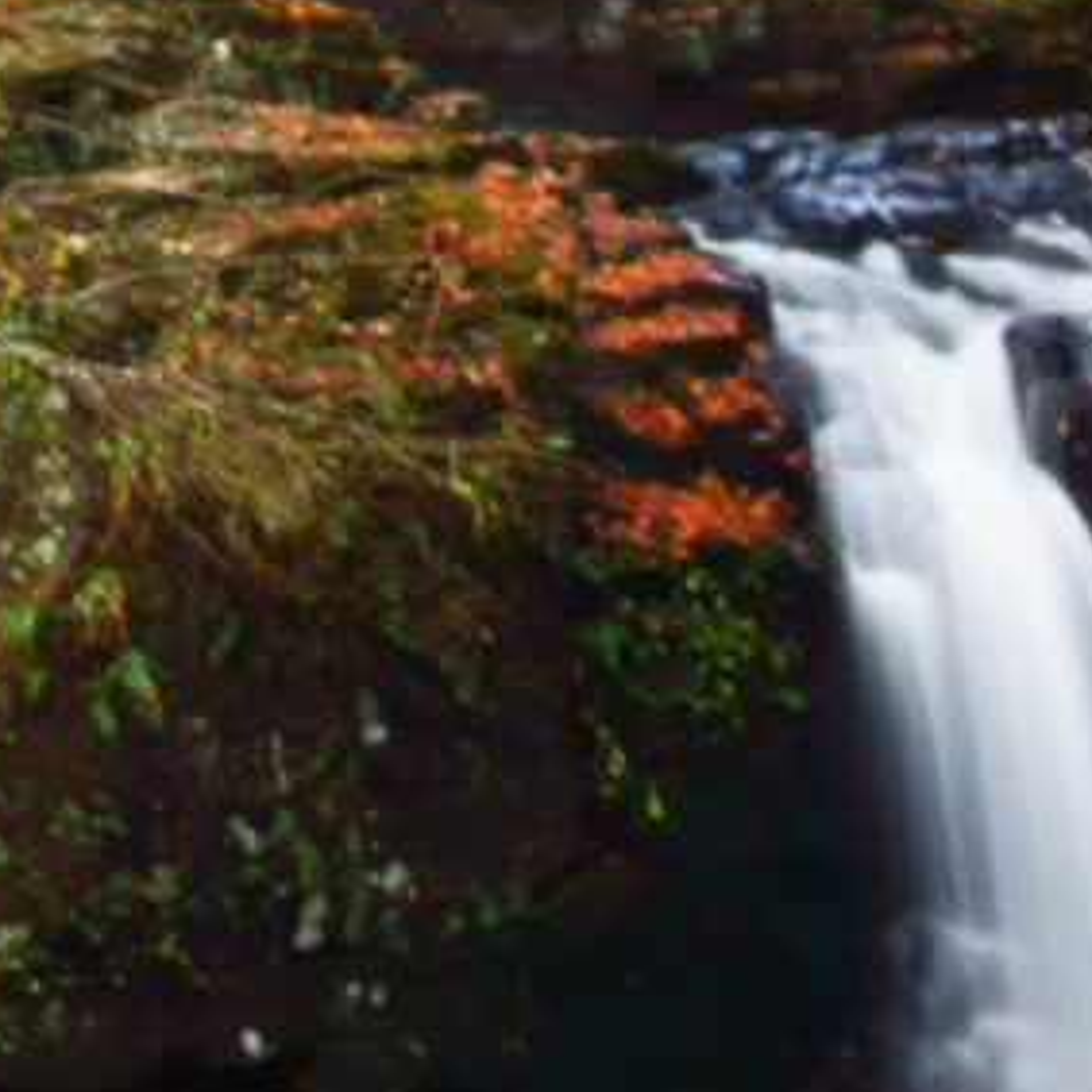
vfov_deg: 6.8
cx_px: 69
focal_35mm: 254
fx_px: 9065
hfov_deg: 6.9
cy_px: -403
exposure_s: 2
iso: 100
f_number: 10
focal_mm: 22
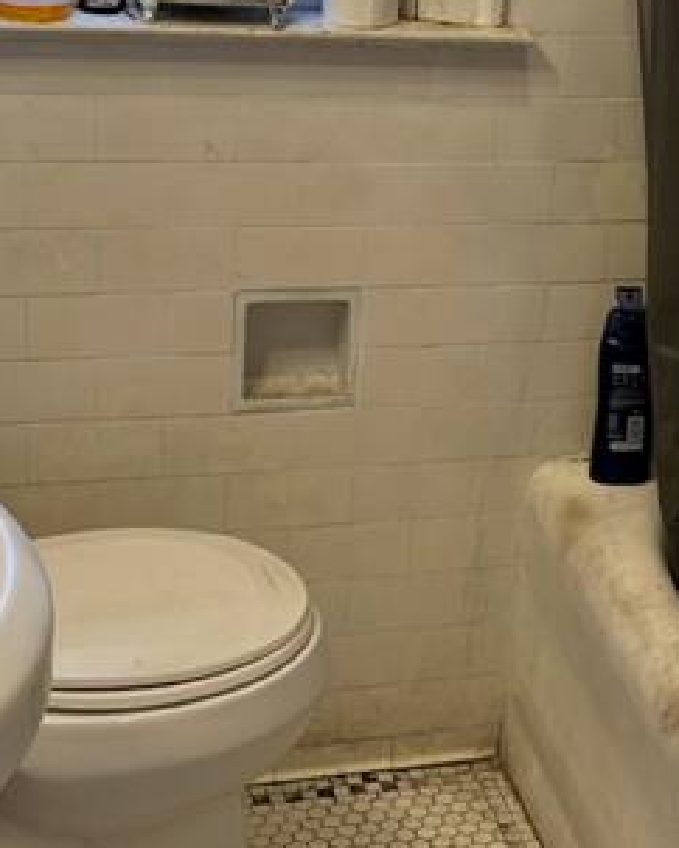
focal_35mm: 86
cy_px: 275
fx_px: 2158
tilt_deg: -19.7
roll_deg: -5.2
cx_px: 623
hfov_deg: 17.6
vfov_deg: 22.1
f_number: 1.6
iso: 80
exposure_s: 1/60
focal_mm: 5.96
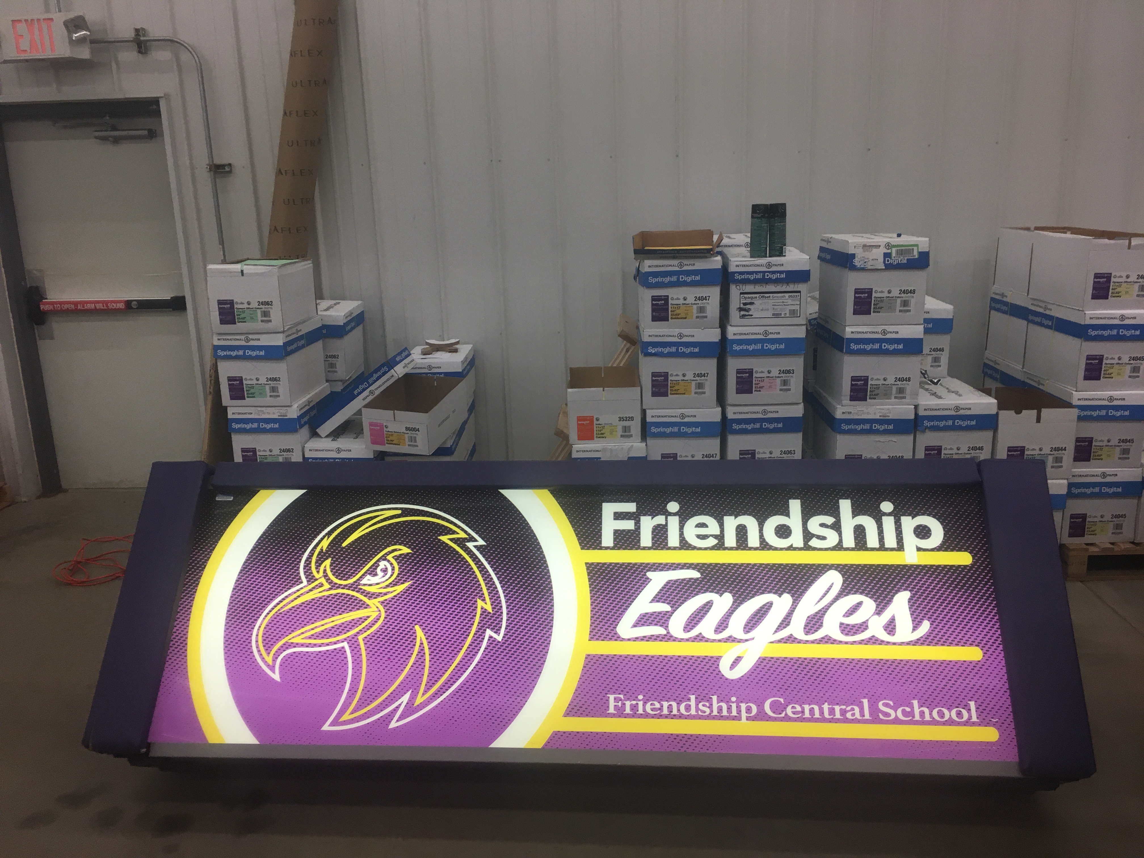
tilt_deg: -13.5
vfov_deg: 48.2
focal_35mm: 29
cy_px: 429
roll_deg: +1.8
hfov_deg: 61.7
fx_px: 958
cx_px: 572
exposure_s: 1/30
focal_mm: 4.15
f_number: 2.2
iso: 25
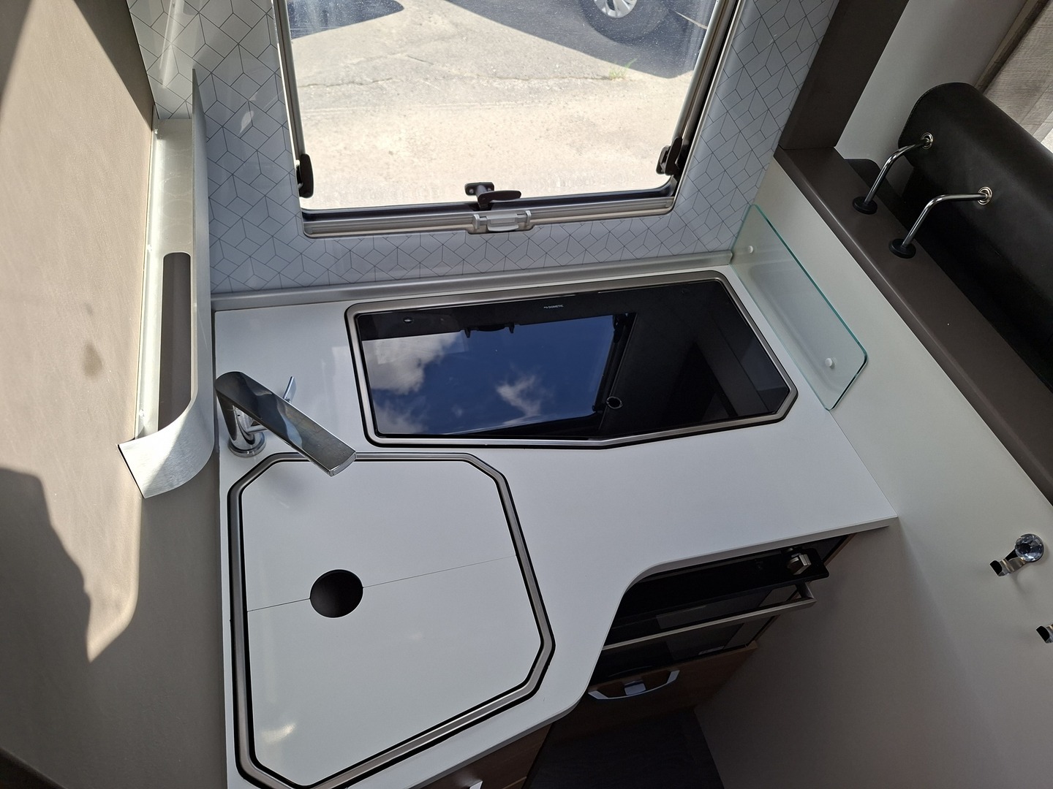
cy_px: 394
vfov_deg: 58.9
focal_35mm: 23
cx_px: 526
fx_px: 700
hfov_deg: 73.9
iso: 40
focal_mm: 5.54
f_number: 1.8
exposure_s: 1/282
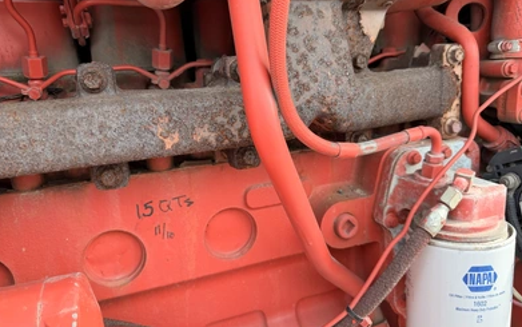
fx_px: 370
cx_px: 259
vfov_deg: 47.7
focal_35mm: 26
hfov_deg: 70.4
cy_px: 160
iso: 80
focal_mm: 6.76
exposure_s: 1/269
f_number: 1.78
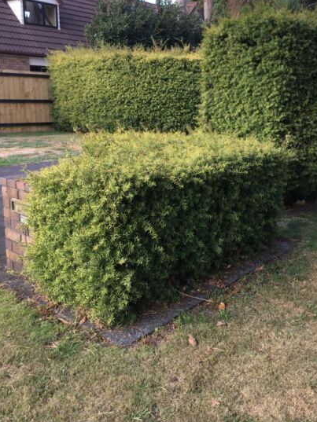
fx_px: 439
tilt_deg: -10.4
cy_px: 170
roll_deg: -1.0
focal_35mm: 36
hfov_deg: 39.5
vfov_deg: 51.0
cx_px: 194
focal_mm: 4.15
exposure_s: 1/103
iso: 25
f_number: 2.2
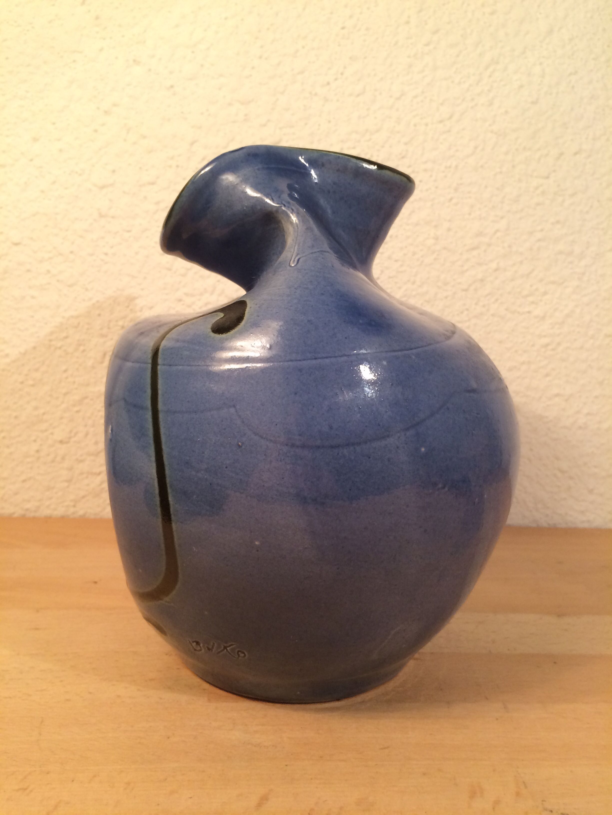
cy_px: 408
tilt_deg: -10.7
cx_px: 306
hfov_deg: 48.2
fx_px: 684
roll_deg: -1.3
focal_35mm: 29
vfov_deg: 61.7
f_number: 2.2
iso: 64
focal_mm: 4.15
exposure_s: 1/33
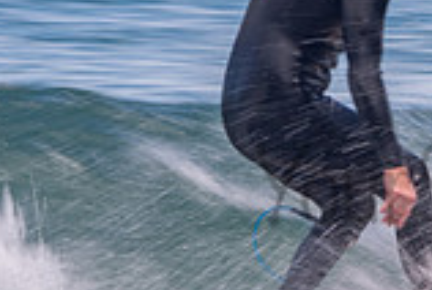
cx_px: 539
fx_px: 21148
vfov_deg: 0.8
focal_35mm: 1759
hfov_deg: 1.2
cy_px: 160
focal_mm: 320
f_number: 20
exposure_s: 1/30
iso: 100
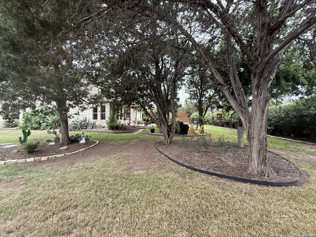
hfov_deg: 102.1
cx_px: 158
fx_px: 128
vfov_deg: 85.7
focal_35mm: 14
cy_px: 118
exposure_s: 1/99
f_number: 2.2
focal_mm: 2.22
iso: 125
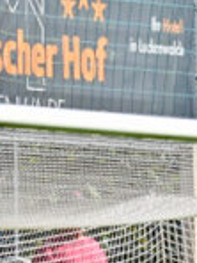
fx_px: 8863
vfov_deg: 1.7
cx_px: 818
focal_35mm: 1168
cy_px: 365
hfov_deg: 1.3
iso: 280
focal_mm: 175
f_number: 5
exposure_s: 1/2000
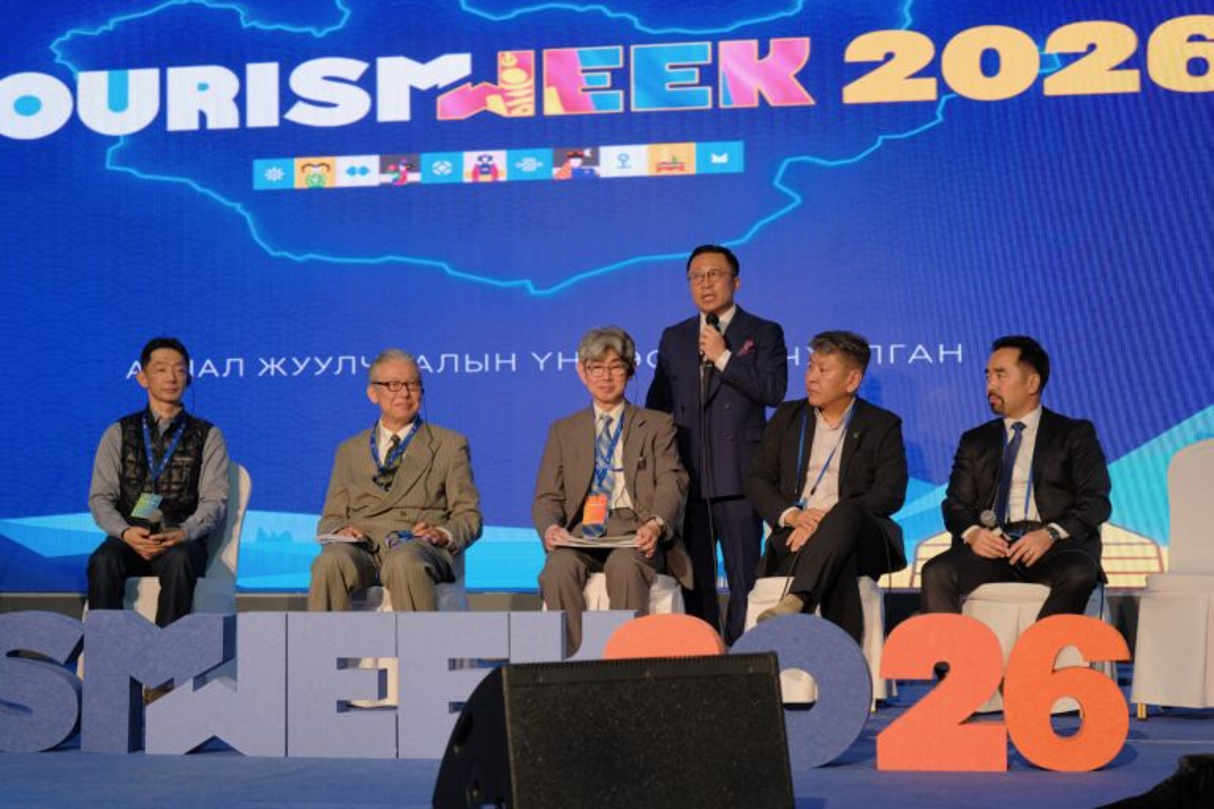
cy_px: 404
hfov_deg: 30.5
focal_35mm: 66
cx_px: 607
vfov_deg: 20.6
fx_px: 2225
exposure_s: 1/105
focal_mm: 44
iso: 640
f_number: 3.2
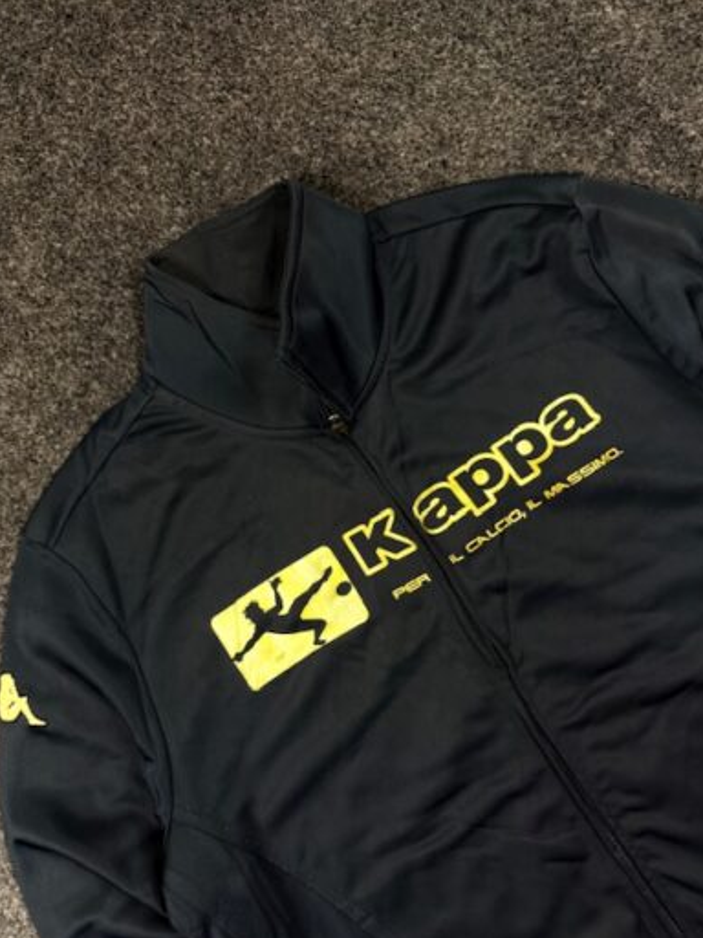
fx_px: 677
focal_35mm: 25
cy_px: 483
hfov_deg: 54.9
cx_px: 348
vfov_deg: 69.4
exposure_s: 1/50
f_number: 1.78
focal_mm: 6.76
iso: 160
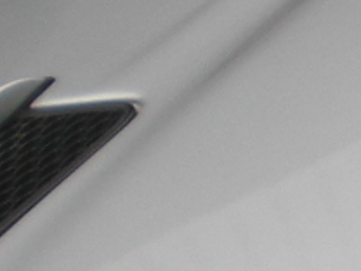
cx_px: 972
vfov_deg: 5.1
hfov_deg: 6.4
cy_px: 156
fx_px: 3045
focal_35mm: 292
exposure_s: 1/200
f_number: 3.1
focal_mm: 6.3
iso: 64
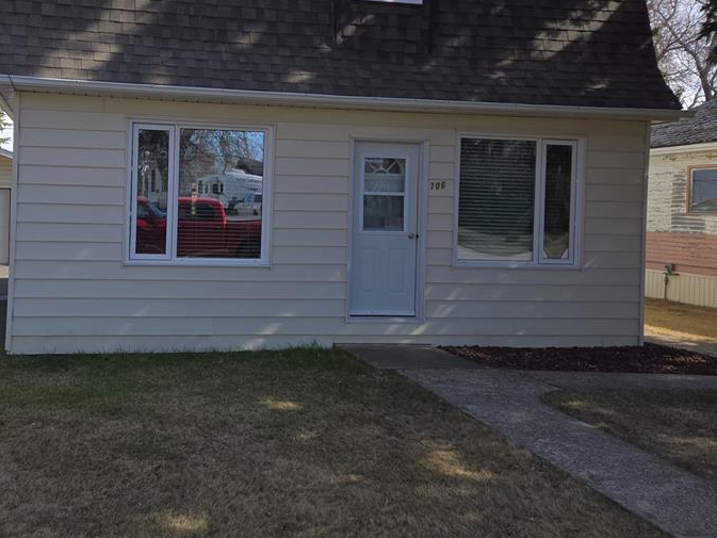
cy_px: 198
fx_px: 725
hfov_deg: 51.5
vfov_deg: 40.4
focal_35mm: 35
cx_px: 228
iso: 25
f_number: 1.8
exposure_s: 1/1022
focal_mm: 5.4
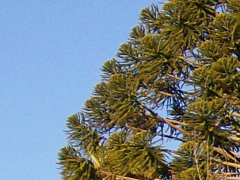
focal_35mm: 296
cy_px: 407
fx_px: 2053
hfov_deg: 6.4
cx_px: 522
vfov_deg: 4.9
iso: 80
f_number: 3.4
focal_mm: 9.4
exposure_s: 1/505
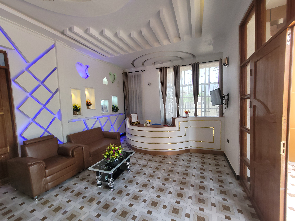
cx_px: 148
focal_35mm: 13
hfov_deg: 106.2
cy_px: 110
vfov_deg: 89.9
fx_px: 111
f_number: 2.2
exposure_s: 1/50
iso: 80
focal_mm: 2.2
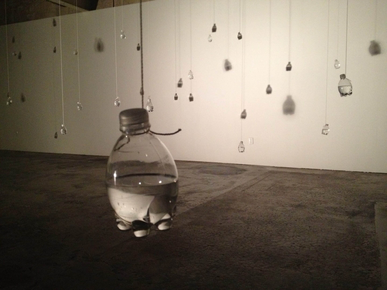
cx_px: 194
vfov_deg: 40.7
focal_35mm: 35
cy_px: 145
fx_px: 391
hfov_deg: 52.6
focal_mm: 4.28
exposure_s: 1/20
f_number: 2.4
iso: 320
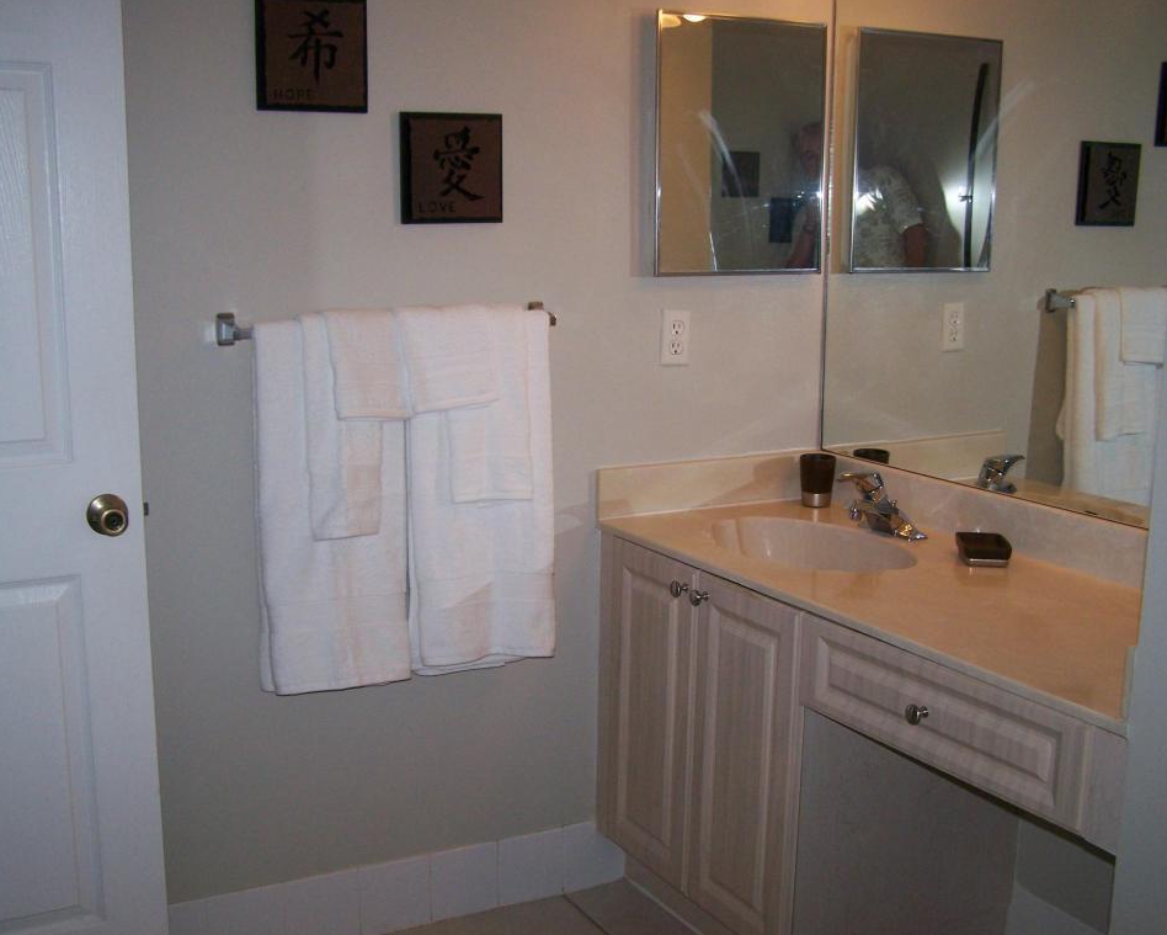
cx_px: 582
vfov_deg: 37.4
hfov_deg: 45.8
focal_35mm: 40
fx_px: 1382
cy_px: 469
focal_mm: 6.3
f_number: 2.8
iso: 160
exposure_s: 1/60
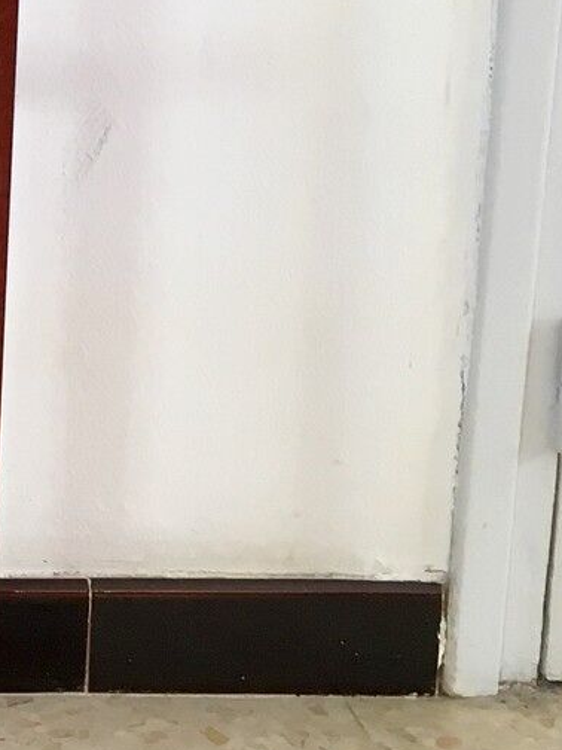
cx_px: -508
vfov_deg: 16.7
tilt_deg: -11.7
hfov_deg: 11.7
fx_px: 2489
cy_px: -28
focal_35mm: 115
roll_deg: +1.4
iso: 32
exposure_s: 1/33
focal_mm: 4.15
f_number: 2.2
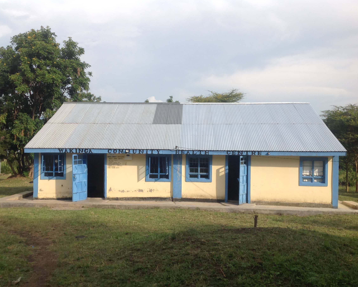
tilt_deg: +5.8
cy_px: 146
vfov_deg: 38.2
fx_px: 413
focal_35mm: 39
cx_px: 160
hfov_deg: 46.8
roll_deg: -1.3
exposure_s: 1/1513
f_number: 2.4
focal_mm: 4.28
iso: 50
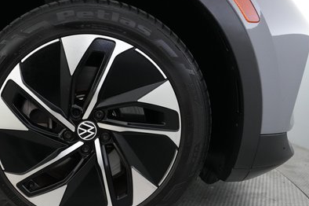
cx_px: 88
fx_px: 334
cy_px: 131
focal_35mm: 39
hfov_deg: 48.2
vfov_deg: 34.0
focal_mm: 24
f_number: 2.8
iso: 5000
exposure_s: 1/160
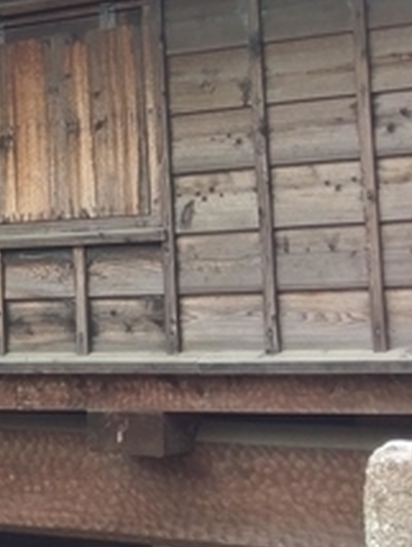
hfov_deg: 13.7
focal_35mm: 97
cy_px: 166
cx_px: -315
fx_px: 1536
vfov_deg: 20.1
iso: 100
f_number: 1.8
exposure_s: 1/177
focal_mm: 4.58
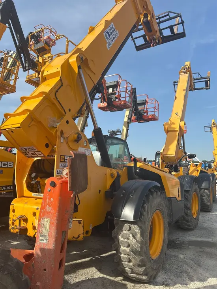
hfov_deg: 53.1
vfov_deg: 67.3
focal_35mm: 26
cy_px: 144
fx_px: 217
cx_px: 108
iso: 50
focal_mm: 5.7
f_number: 1.5
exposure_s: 1/2915
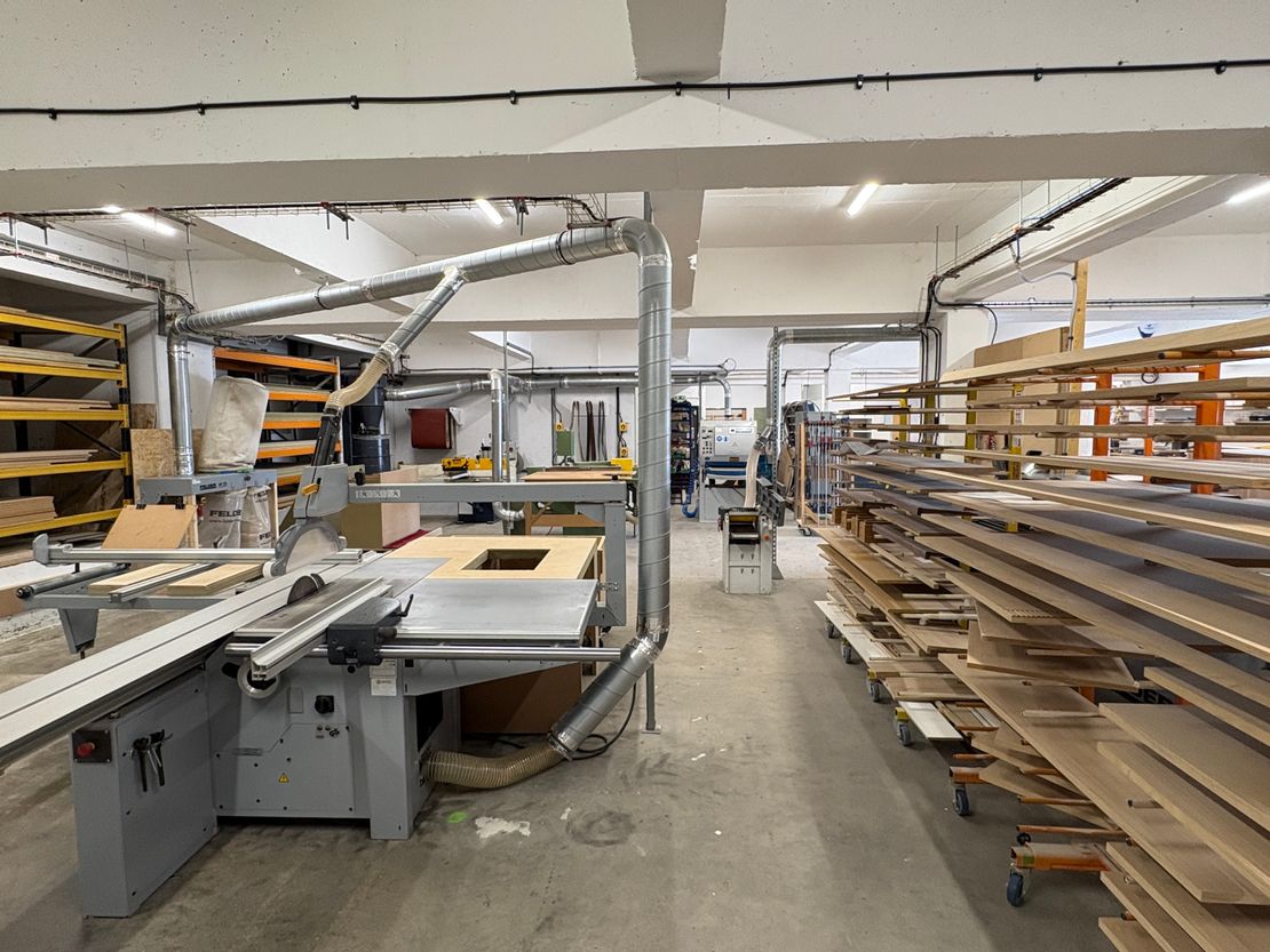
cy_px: 476
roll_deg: +0.0
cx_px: 635
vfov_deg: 85.7
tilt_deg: -4.4
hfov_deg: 102.1
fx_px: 514
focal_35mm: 14
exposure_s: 1/100
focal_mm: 2.22
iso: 200
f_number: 2.2
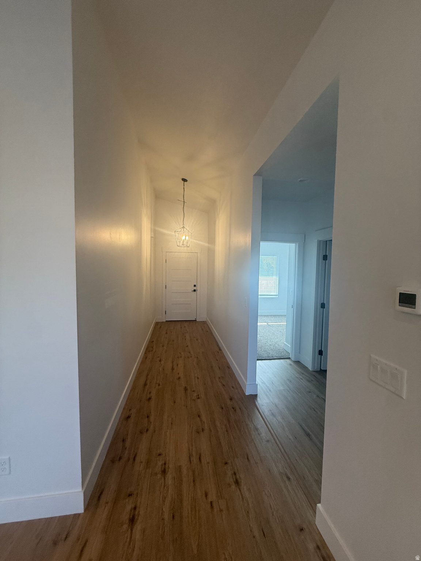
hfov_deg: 85.7
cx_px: 210
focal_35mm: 14
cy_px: 280
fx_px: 227
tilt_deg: +0.2
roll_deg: -1.5
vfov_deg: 102.1
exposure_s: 1/120
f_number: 2.2
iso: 200
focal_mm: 2.22
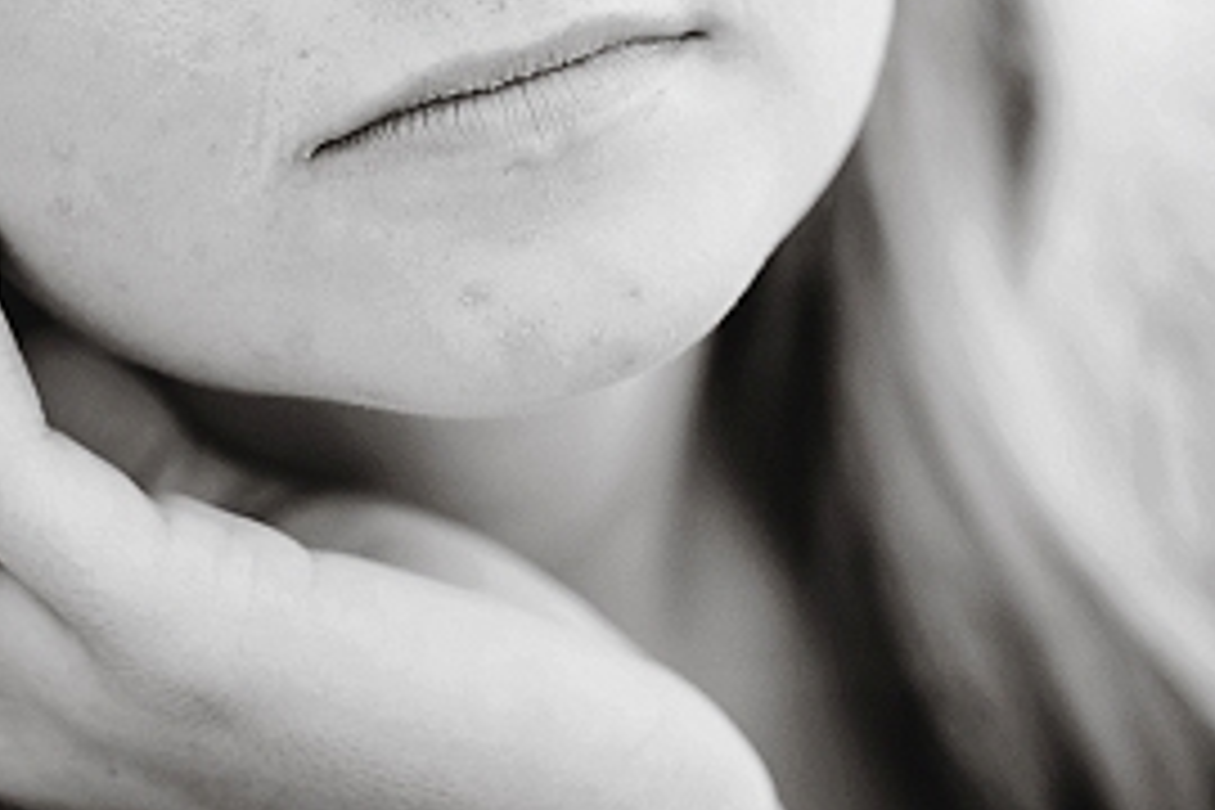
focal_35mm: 242
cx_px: 468
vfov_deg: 5.6
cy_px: -187
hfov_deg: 8.5
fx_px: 8167
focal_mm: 85
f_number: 1.8
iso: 200
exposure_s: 1/800
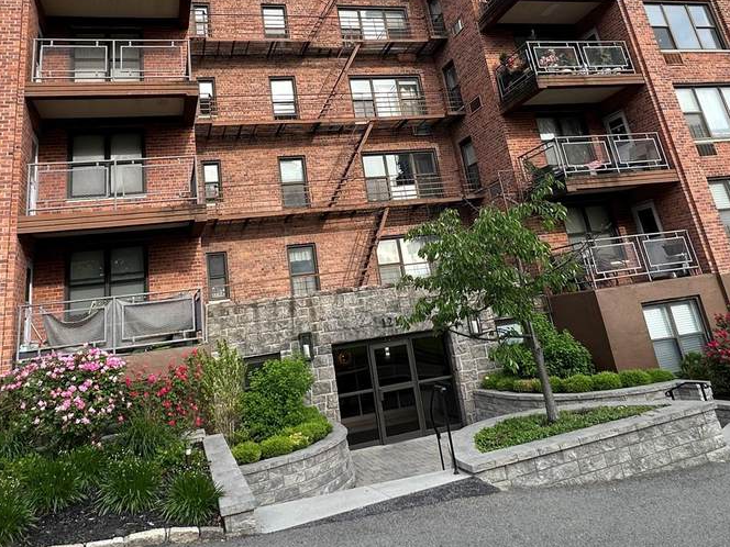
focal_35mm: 27
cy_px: 129
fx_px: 569
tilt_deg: +20.0
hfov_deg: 65.1
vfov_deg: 49.1
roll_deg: +7.7
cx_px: 320
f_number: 2.2
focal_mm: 2.22
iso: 40
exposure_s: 1/350
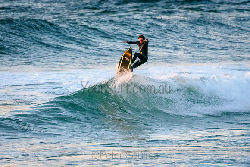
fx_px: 5209
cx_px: 125
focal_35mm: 750
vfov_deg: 1.8
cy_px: 84
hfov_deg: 2.7
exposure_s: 1/1600
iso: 3200
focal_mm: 500
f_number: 5.6
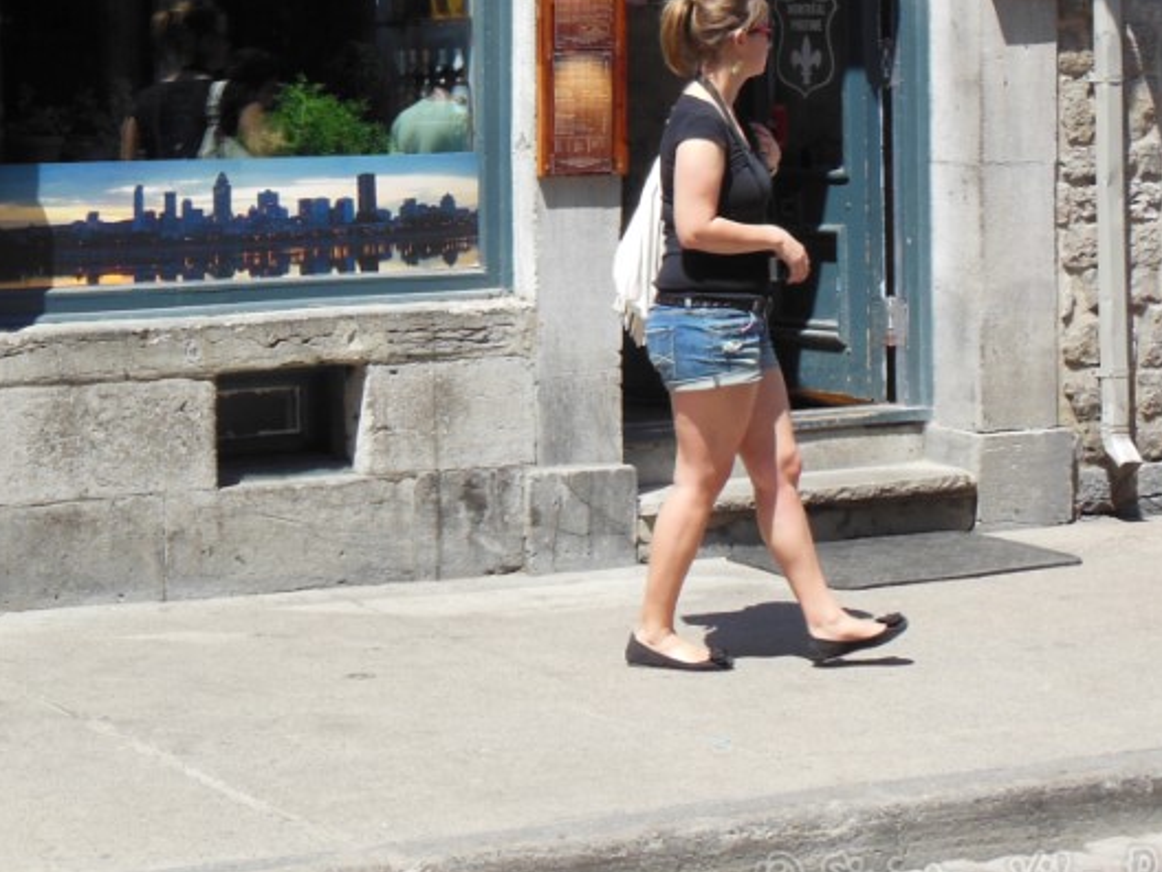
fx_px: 3256
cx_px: 273
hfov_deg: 20.1
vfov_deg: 15.1
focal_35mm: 97
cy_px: 81
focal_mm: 8.9
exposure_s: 1/640
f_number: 4
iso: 125
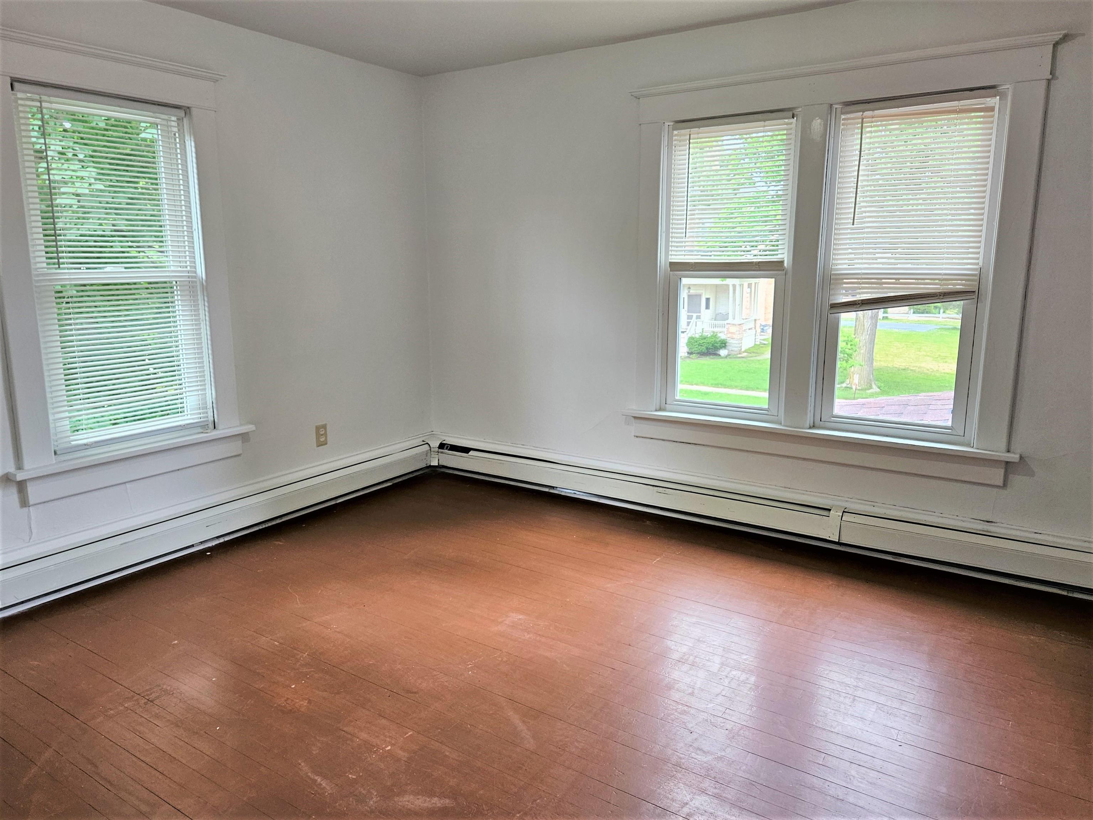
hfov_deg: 73.9
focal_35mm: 23
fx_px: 726
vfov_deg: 58.9
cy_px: 410
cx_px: 546
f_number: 1.8
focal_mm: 5.4
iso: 160
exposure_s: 1/120
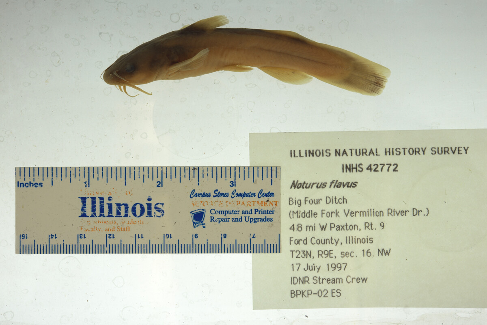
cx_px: 244
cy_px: 162
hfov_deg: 33.4
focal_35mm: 60
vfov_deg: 22.6
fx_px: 812
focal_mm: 60
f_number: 10
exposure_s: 1/200
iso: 100
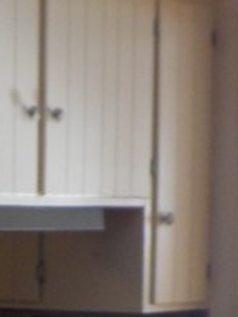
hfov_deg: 9.9
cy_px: 411
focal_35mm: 144
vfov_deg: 13.2
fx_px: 1319
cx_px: -159
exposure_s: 1/50
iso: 125
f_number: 3.3
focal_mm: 4.1
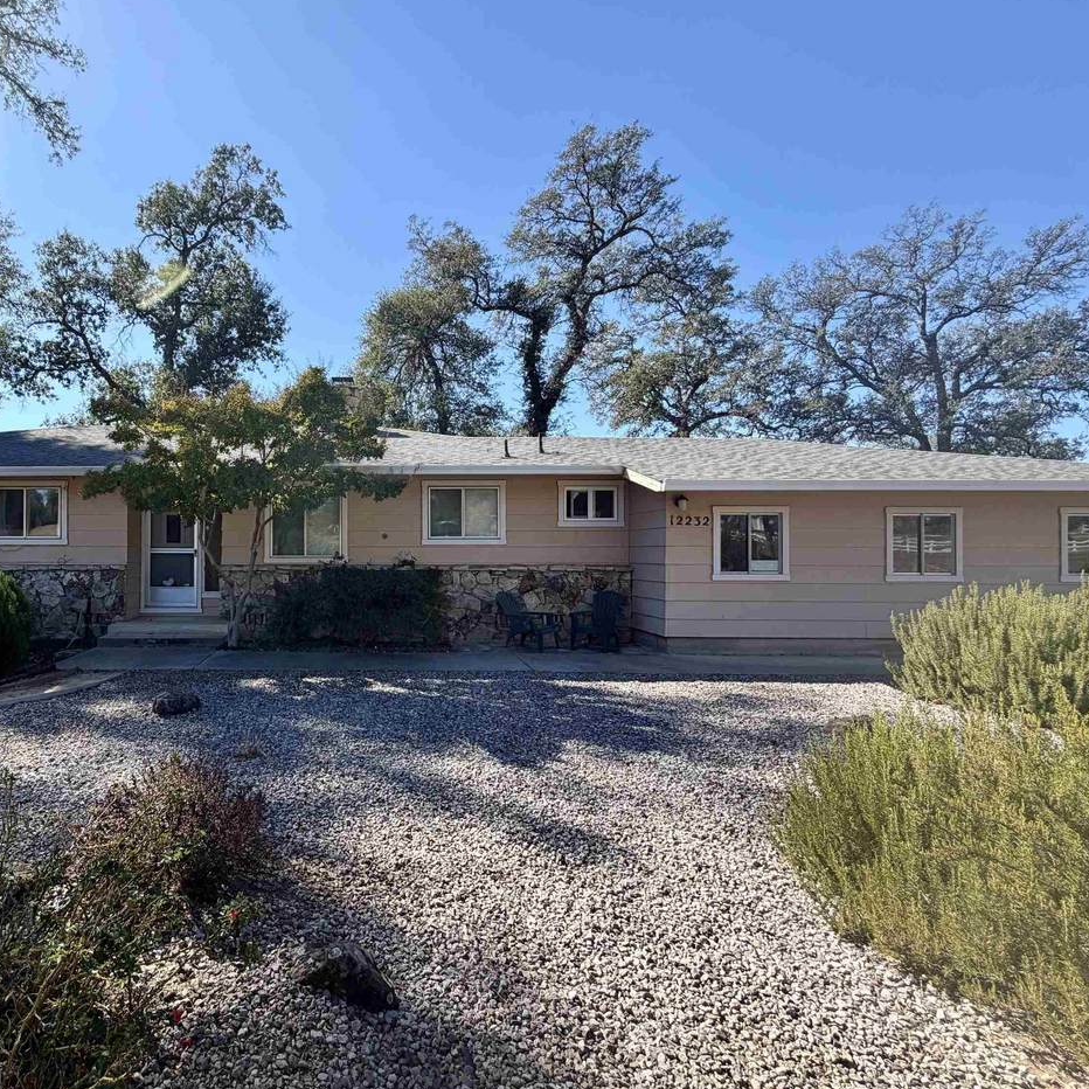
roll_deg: -0.3
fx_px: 605
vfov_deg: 84.0
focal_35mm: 17
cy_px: 543
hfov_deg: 81.3
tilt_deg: +1.0
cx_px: 367
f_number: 2.2
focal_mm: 2.22
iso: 40
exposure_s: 1/734
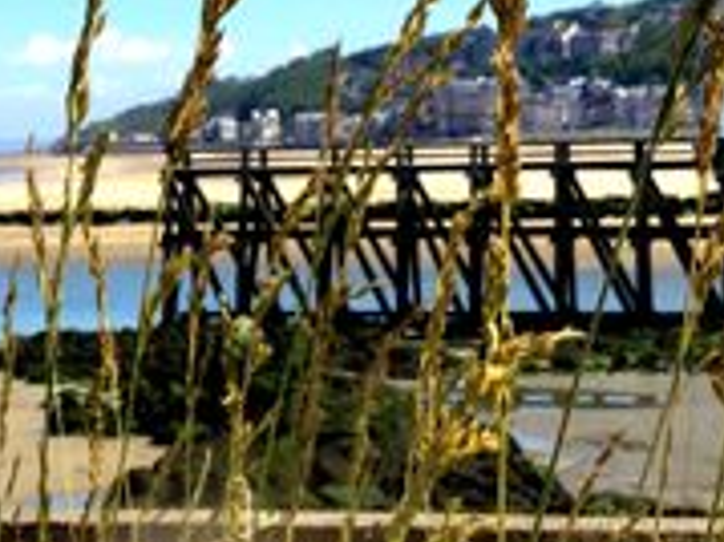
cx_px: 73
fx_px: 2174
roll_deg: +0.5
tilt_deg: -2.0
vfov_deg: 14.2
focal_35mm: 104
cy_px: 154
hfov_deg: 18.6
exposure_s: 1/1431
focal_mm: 3.3
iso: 25
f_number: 2.4
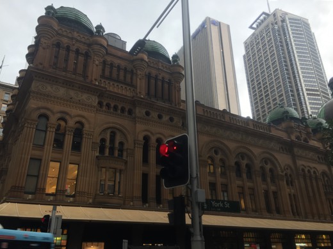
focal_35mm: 29
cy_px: 124
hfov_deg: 61.7
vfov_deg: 48.2
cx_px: 166
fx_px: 279
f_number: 2.2
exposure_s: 1/60
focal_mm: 4.15
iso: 40
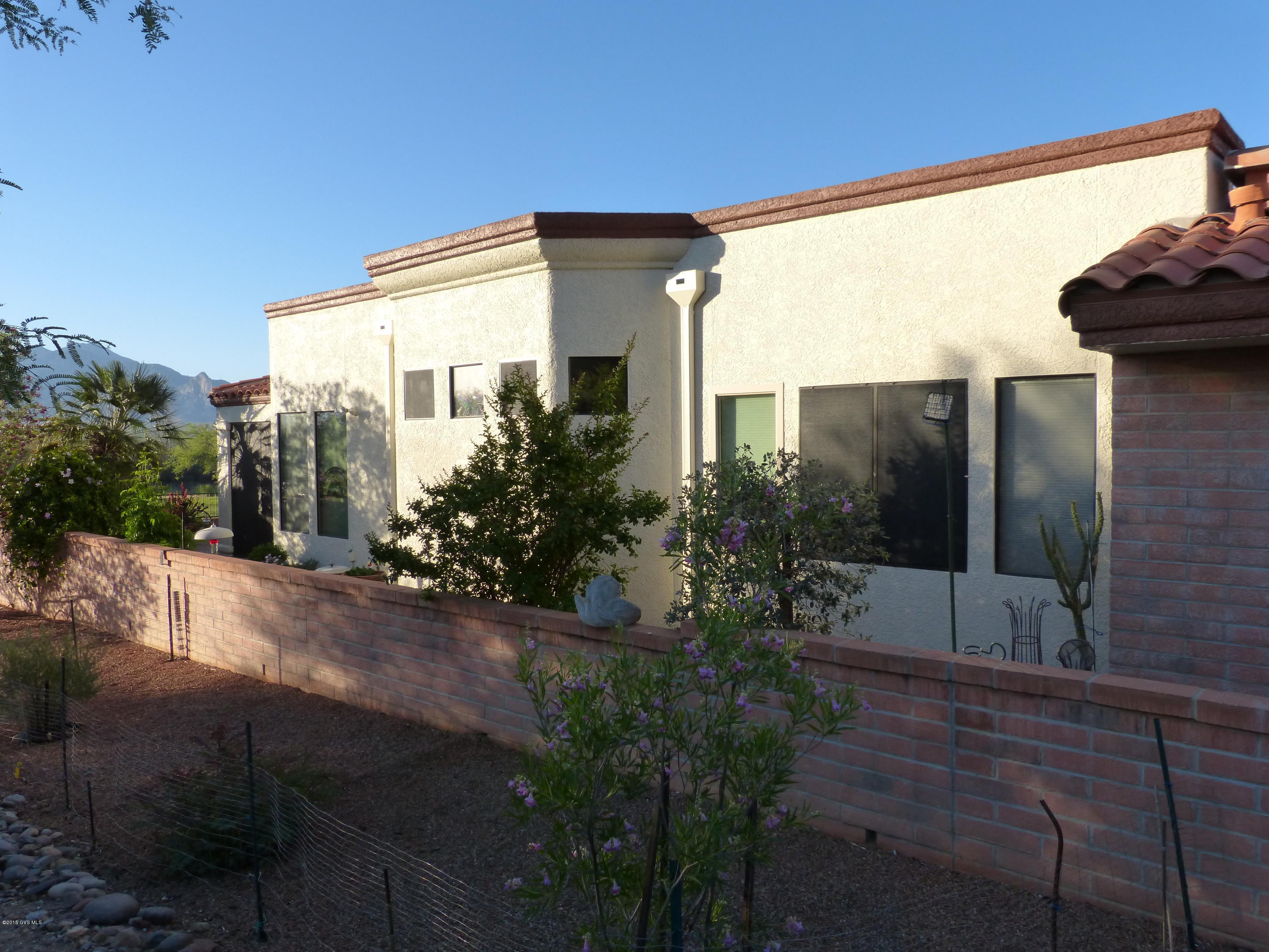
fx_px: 916
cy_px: 476
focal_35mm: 25
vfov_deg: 54.9
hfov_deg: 69.4
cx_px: 634
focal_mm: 4.5
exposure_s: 1/500
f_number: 4
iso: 160
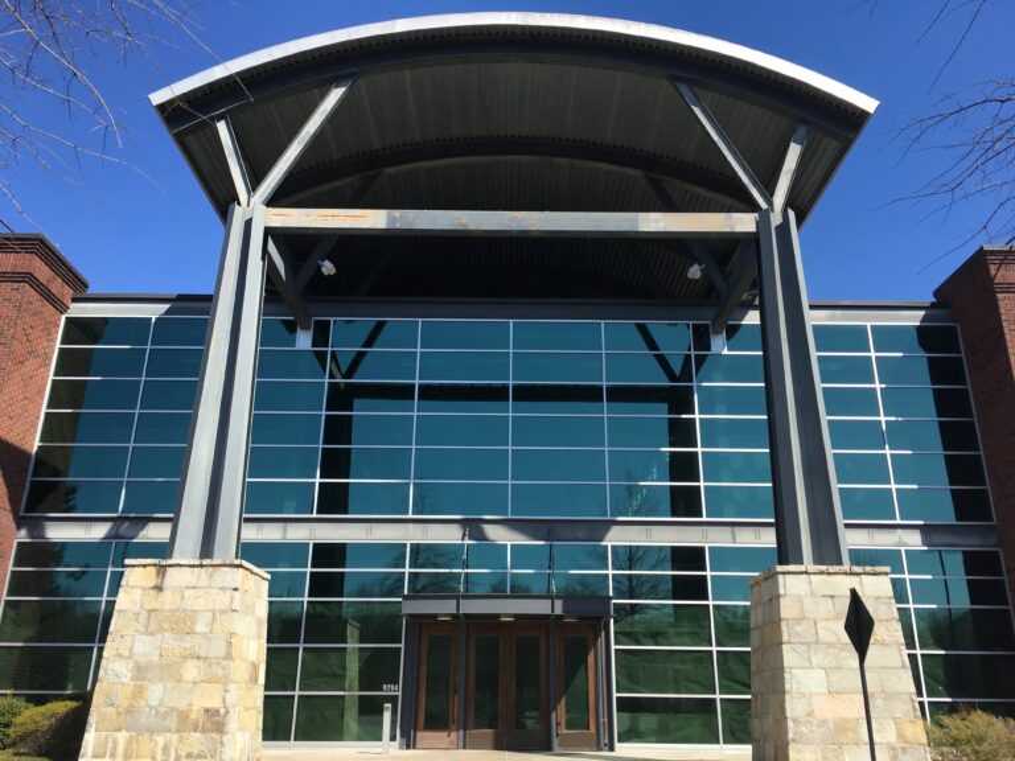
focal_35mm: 29
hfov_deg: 61.7
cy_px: 380
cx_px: 508
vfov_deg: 48.2
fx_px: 850
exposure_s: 1/1148
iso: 25
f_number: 2.2
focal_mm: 4.15
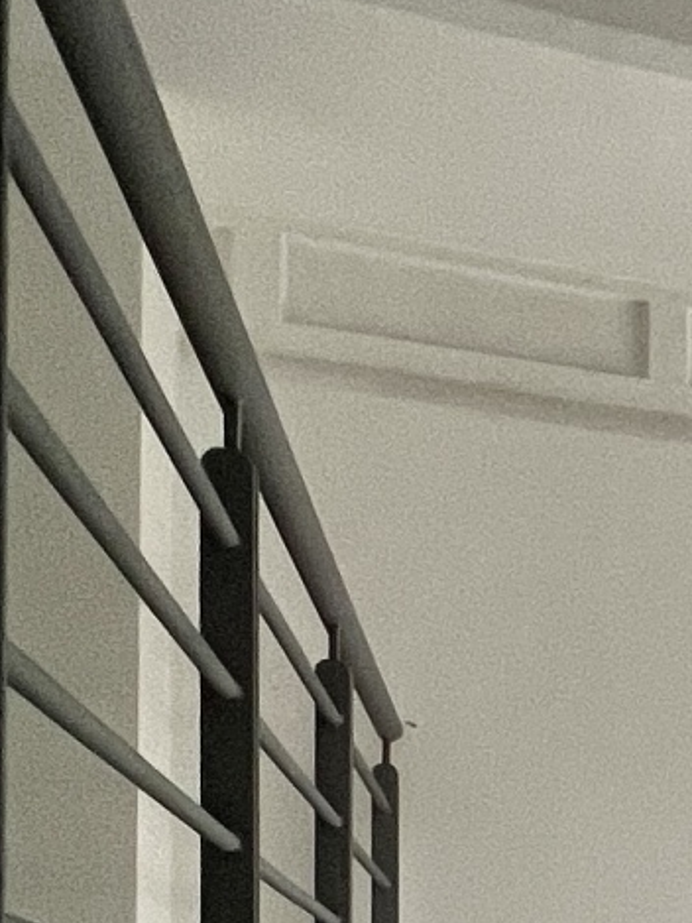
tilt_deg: +0.6
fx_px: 1892
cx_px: 1769
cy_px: 1084
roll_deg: +0.1
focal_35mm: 71
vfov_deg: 24.9
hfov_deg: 13.4
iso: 64
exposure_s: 1/99
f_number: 1.8
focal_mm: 1.57
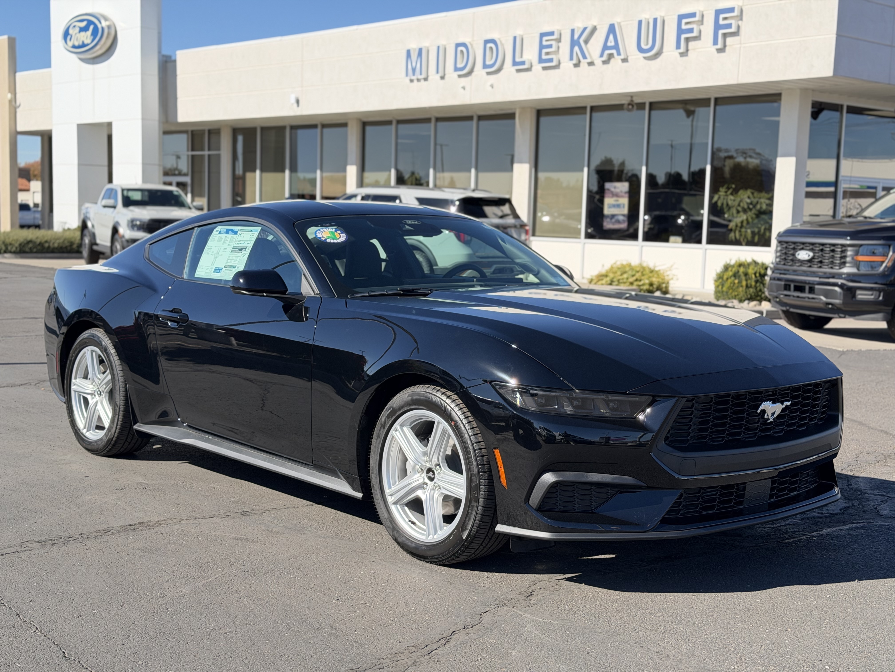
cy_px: 336
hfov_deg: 39.7
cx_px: 448
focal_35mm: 48
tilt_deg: -6.7
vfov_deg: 30.3
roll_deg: -1.4
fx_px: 1241
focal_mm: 6.76
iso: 100
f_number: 1.78
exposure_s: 1/2342
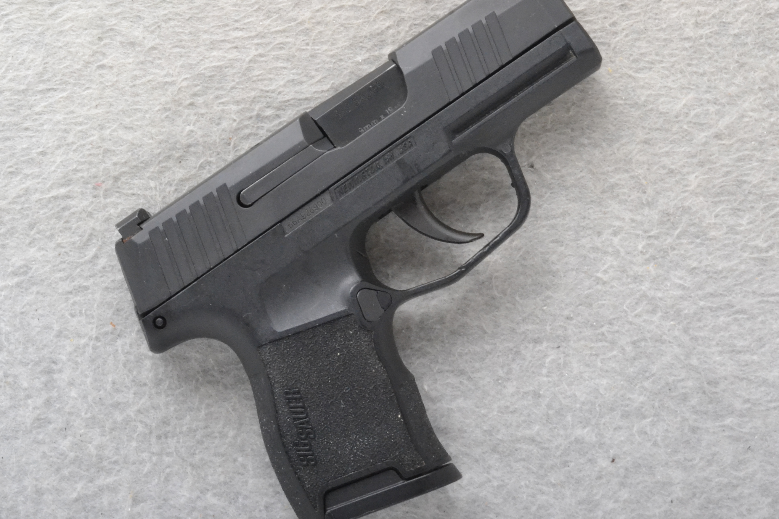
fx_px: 1918
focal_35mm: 89
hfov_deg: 22.9
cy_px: 237
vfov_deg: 15.4
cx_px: 354
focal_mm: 45
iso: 3200
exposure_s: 1/160
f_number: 20
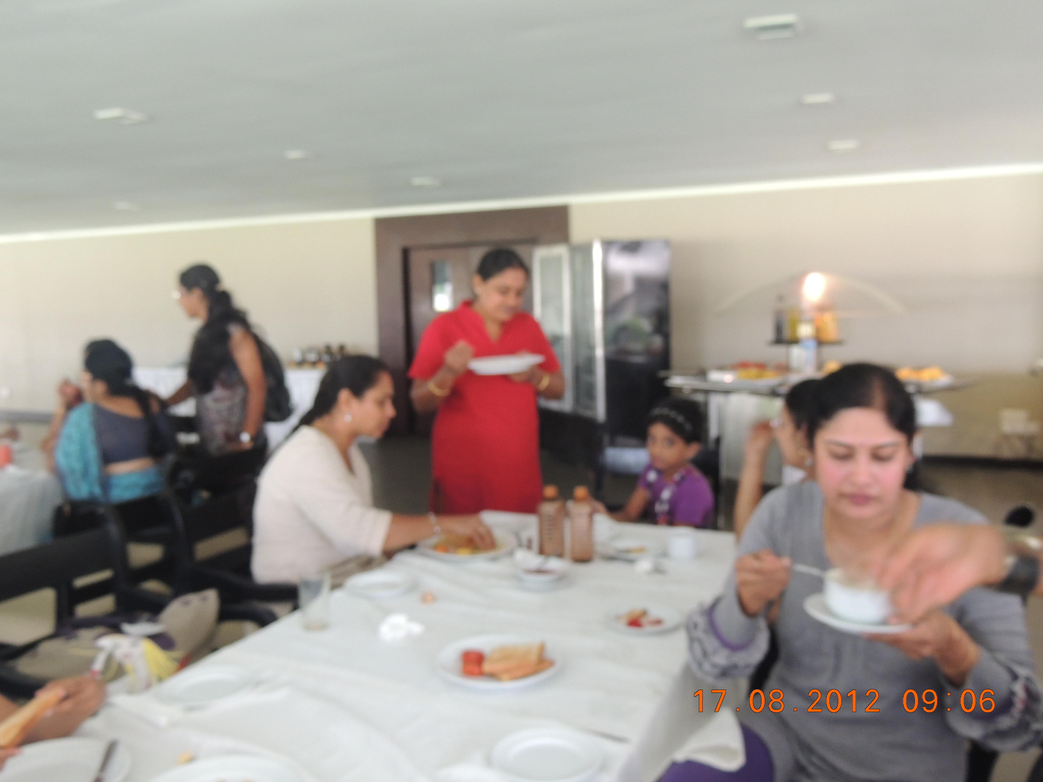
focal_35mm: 30
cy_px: 391
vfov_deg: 46.8
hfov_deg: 60.0
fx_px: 904
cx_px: 522
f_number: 3.1
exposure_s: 1/20
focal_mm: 5.3
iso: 400
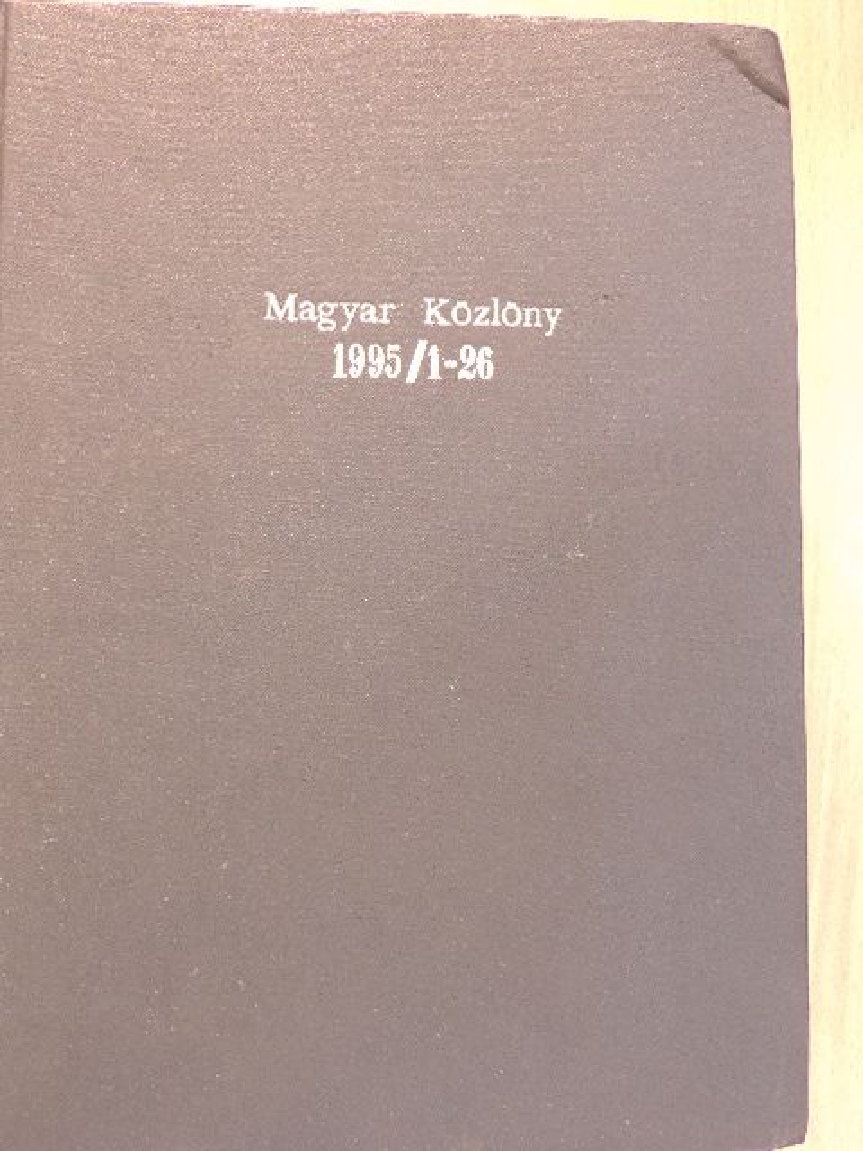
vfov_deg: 40.4
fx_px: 1562
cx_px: 432
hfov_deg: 30.9
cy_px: 576
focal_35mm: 47
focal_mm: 8.3
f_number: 3.5
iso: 800
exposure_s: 1/8
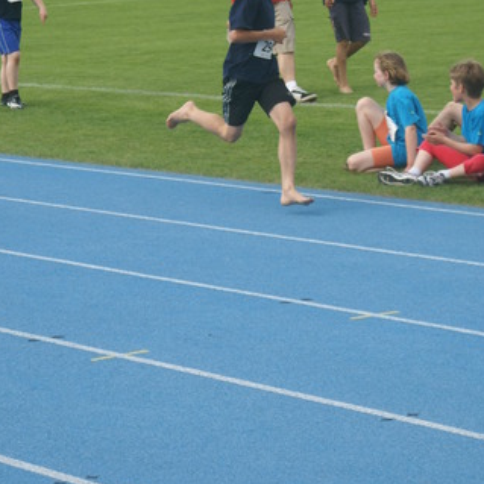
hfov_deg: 11.6
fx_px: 2389
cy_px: 108
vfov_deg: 11.5
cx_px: 218
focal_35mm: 151
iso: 100
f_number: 6.3
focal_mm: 70
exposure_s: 1/250
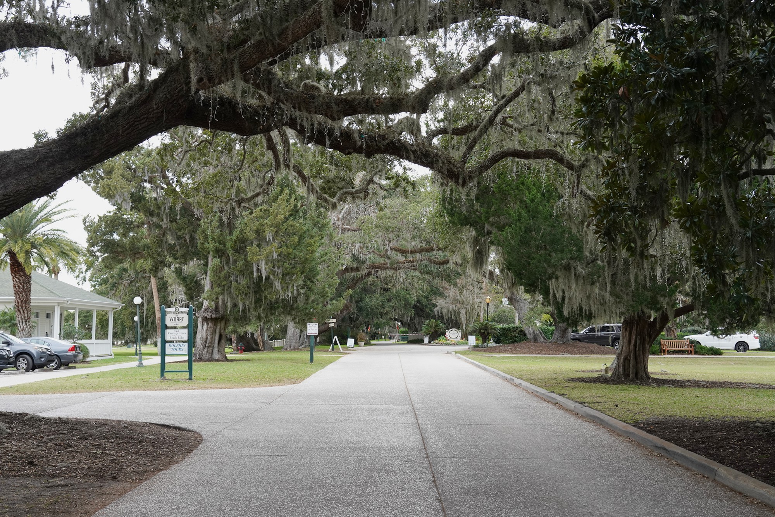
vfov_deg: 29.3
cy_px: 258
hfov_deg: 42.7
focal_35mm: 46
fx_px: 990
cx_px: 388
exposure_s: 1/100
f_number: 11
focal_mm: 46
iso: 800
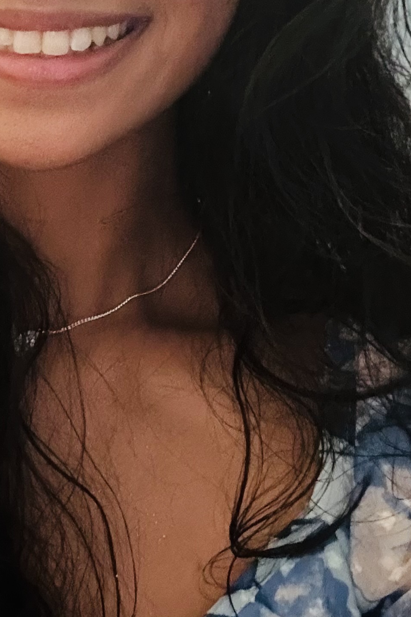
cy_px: 62
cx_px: 66
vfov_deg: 28.9
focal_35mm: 67
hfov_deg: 20.0
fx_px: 1147
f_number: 1.9
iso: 800
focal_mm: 2.69
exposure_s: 1/15
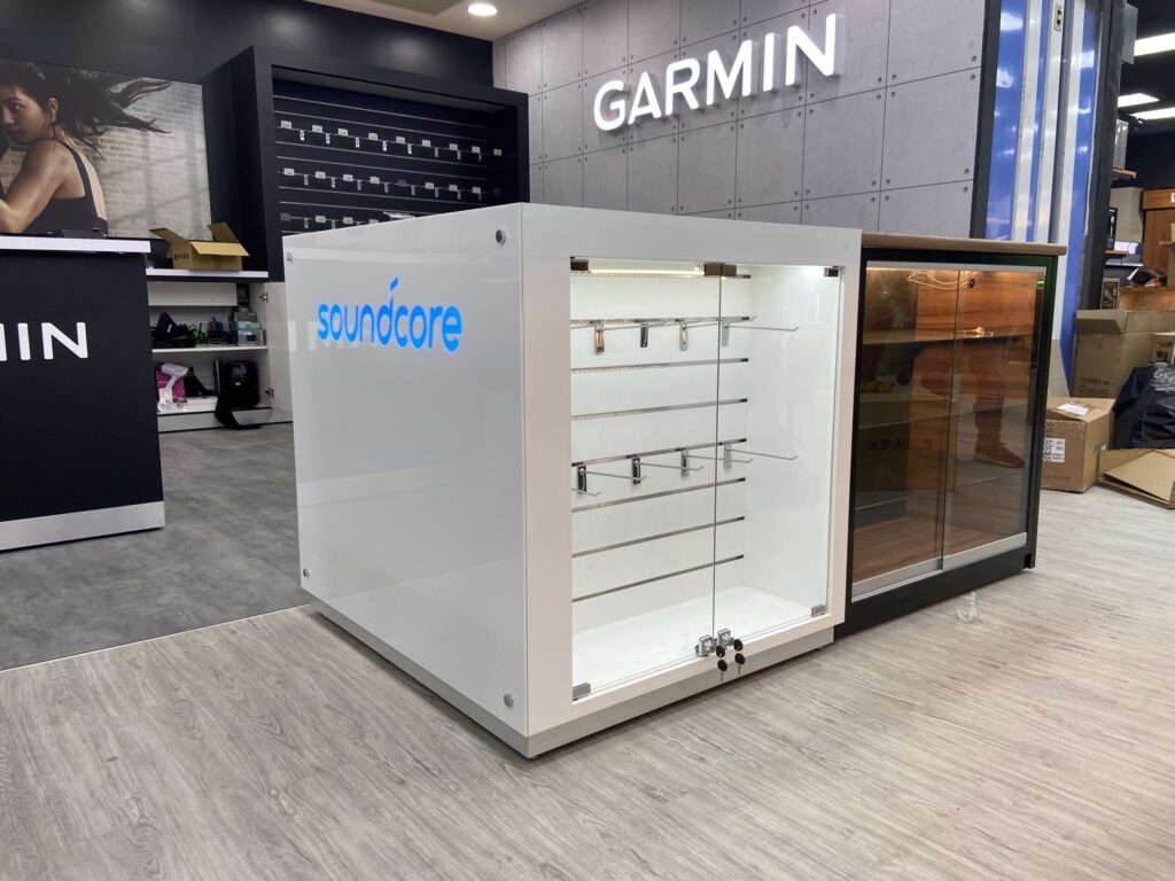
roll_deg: -0.3
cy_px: 440
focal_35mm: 26
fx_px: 883
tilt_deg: -9.1
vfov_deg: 53.1
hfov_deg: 67.3
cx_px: 588
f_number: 1.8
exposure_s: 1/120
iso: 50
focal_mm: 4.25
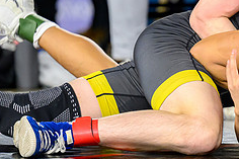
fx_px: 3383
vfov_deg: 2.7
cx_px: 298
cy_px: 45
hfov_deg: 4.0
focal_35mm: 510
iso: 2500
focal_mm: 160
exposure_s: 1/800
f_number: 2.8
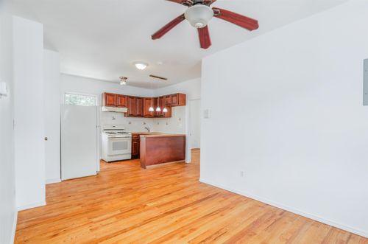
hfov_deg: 95.1
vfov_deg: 71.8
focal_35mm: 16
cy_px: 122
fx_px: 168
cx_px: 184
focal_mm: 11
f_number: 8
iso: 100
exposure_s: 1/6
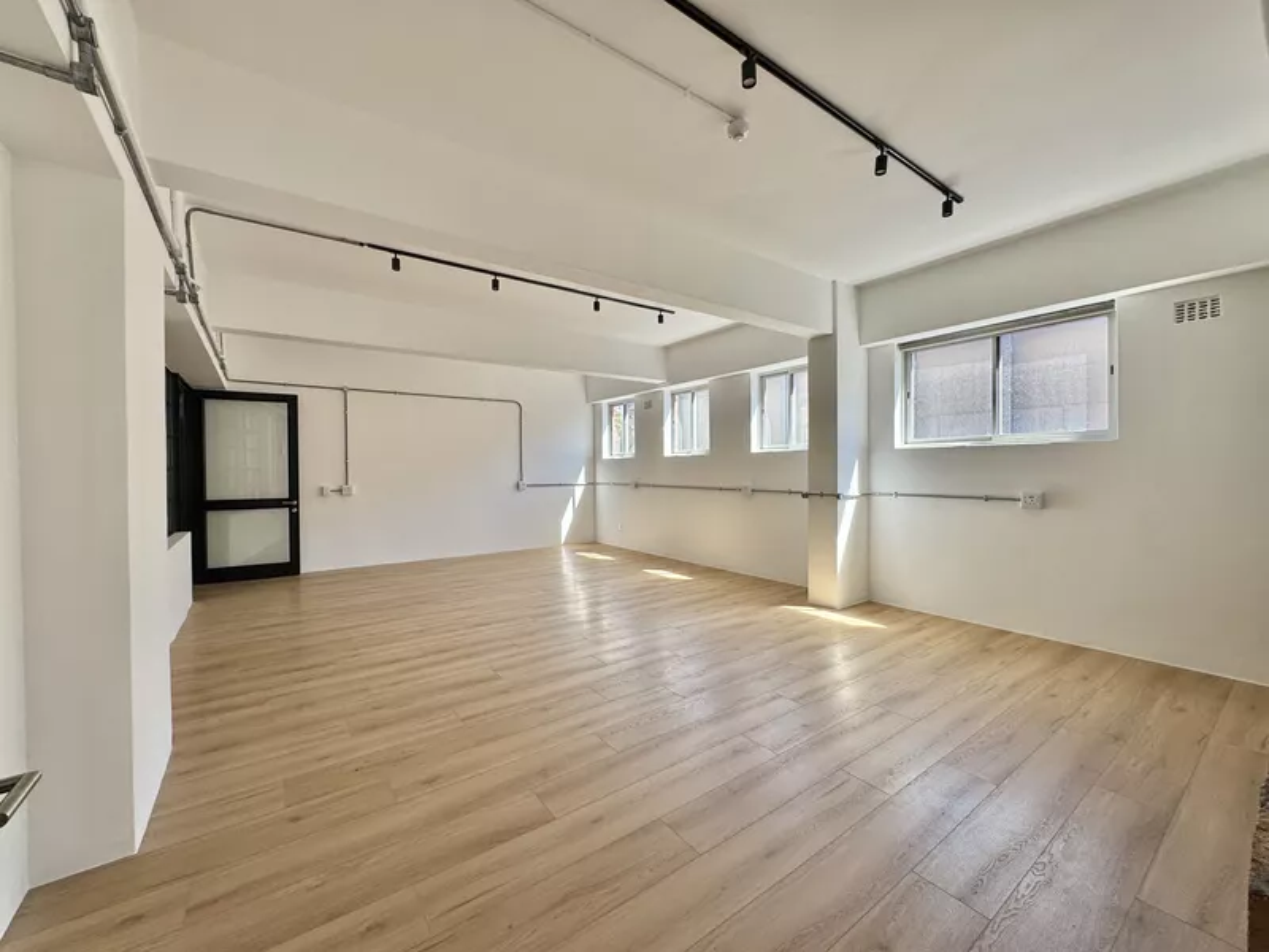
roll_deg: +0.1
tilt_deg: -1.3
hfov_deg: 102.1
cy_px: 476
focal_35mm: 14
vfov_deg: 85.7
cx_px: 634
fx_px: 513
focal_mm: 2.22
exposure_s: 1/174
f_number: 2.2
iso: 40
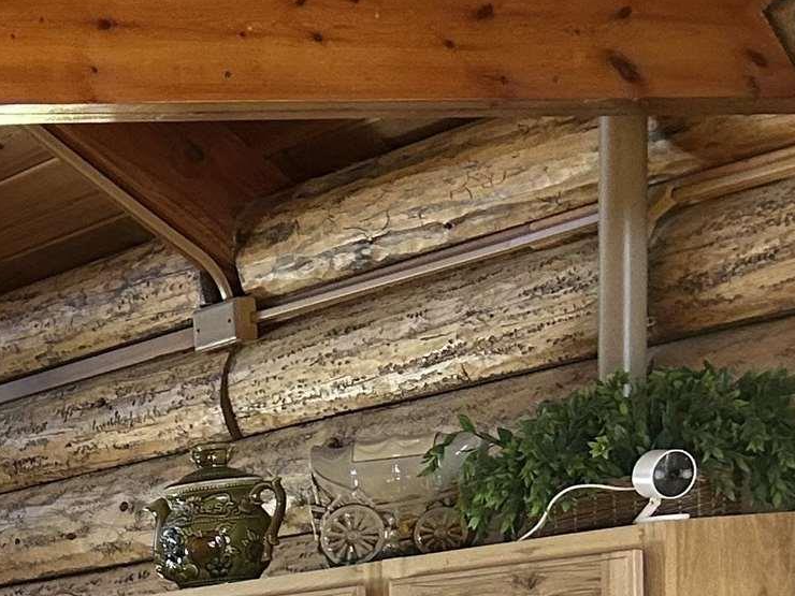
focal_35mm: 108
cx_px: -657
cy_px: 1026
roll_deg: +4.9
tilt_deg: -6.2
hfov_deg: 15.5
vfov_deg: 12.6
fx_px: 2480
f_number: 1.5
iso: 160
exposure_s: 1/60
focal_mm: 5.7
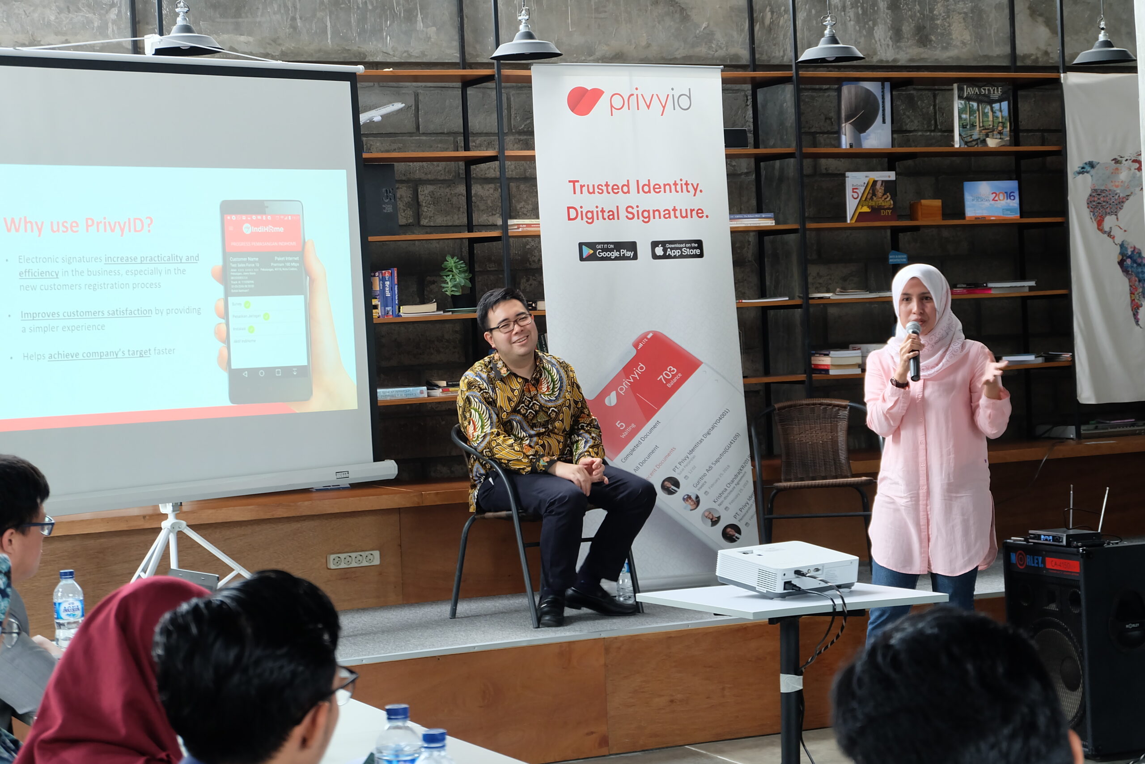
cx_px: 572
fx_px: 2385
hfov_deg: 27.0
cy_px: 382
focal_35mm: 75
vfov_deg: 18.2
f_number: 6.4
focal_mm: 50
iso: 800
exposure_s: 1/15
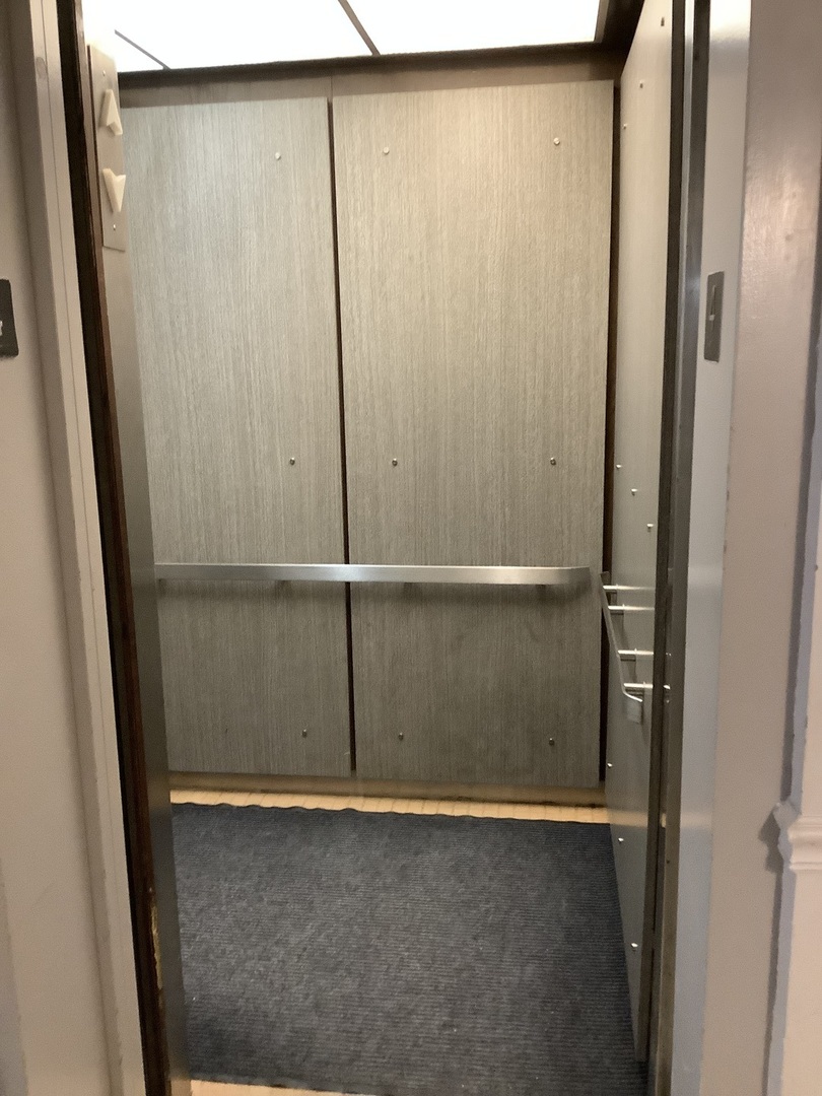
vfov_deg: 58.4
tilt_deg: -10.9
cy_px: 548
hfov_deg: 45.4
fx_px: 982
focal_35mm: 31
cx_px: 411
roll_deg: +0.2
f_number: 2.4
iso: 400
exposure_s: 1/30
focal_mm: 3.3
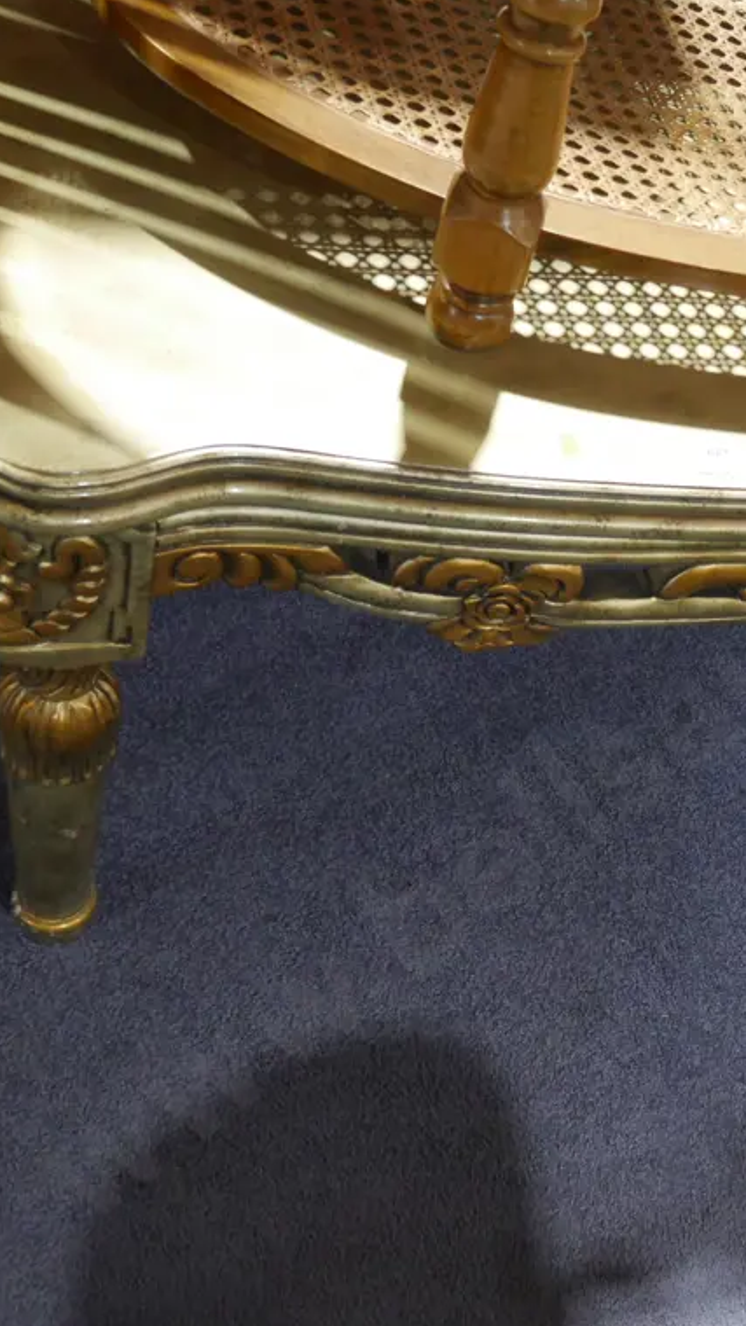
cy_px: 660
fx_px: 1758
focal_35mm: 50
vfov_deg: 41.3
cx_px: 776
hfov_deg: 22.8
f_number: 4
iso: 1600
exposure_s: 1/60
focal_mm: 17
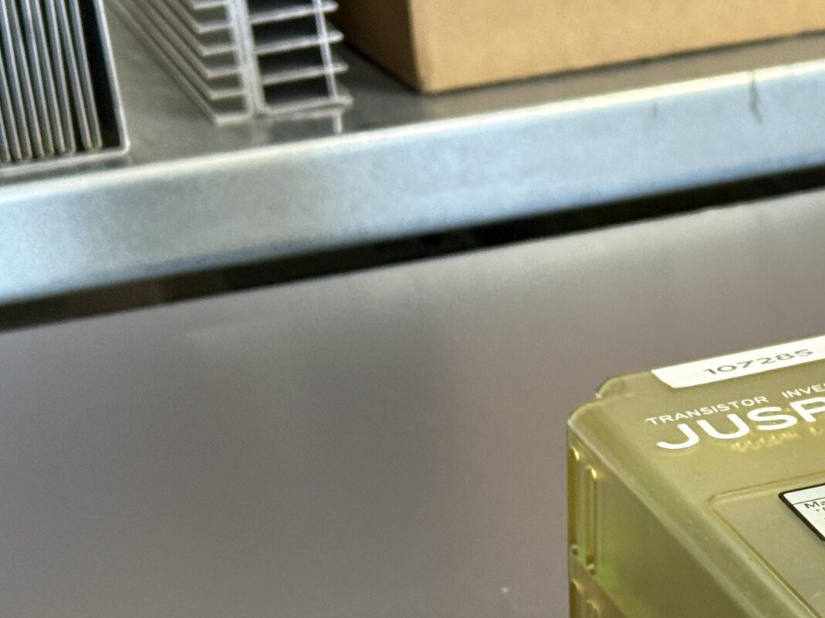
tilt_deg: -29.6
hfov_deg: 16.5
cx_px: 945
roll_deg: -0.3
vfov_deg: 12.7
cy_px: 660
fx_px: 2740
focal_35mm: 115
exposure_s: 1/33
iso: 250
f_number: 1.78
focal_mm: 6.76
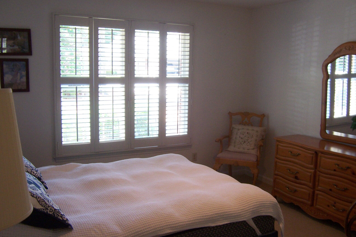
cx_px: 176
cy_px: 117
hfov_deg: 54.4
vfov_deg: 37.9
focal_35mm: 35
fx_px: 346
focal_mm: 5.5
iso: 140
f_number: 3.4
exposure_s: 1/20
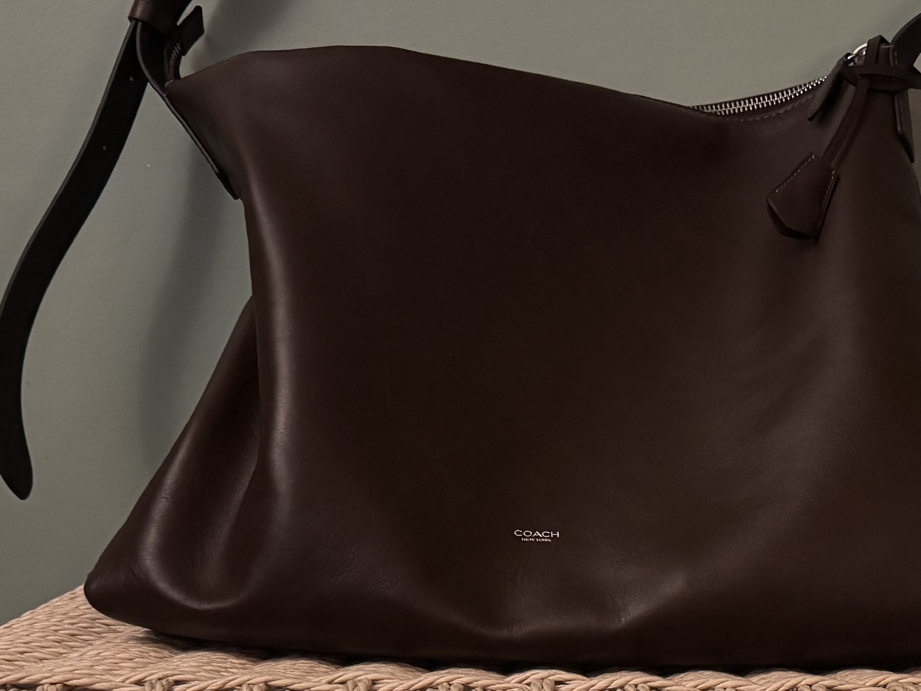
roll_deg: -1.1
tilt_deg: -10.3
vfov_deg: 23.2
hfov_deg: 30.5
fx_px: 1649
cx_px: 733
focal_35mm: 62
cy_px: 569
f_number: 1.78
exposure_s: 1/30
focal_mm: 6.76
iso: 1600
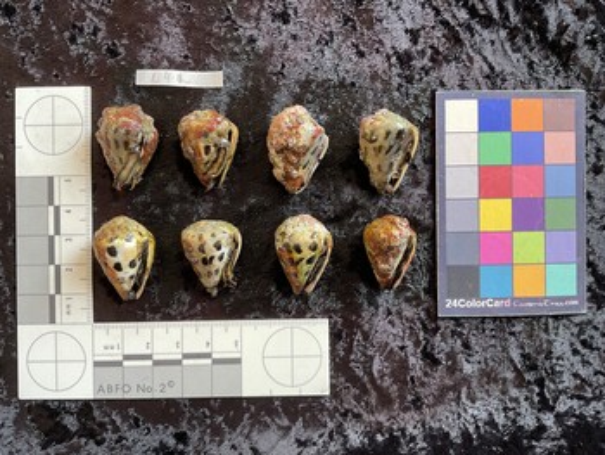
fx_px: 507
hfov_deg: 61.6
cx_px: 302
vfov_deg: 48.3
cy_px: 228
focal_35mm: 29
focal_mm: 3
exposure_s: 1/60
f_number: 1.8
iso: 50
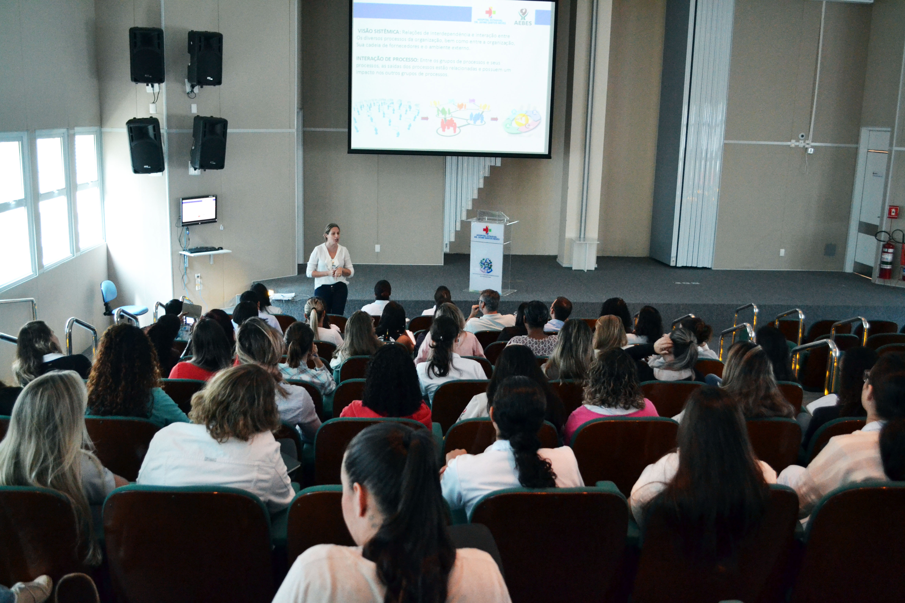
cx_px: 452
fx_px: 830
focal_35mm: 33
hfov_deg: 57.2
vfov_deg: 40.0
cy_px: 302
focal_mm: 22
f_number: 4
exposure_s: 1/60
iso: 2200
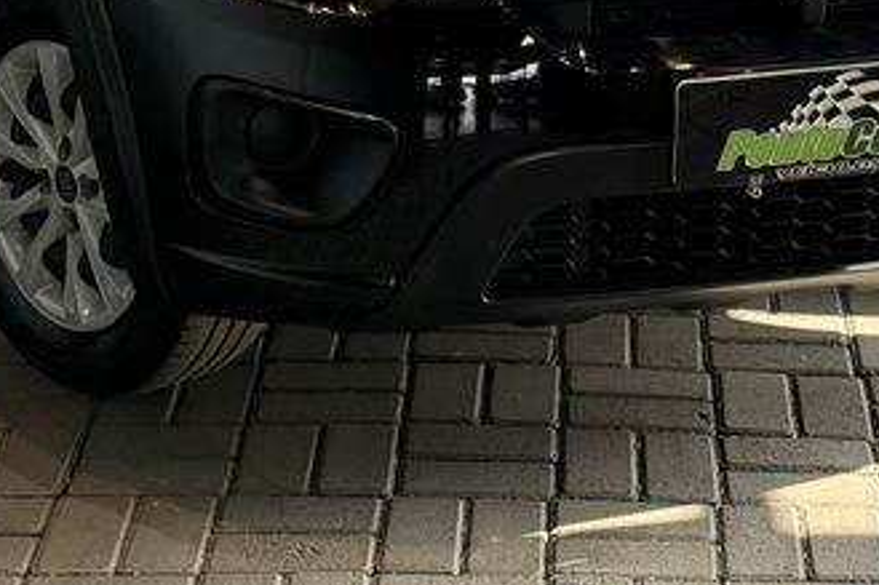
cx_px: 449
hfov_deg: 16.7
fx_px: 3002
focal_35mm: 123
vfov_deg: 10.9
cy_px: -187
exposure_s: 1/242
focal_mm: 6.76
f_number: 1.78
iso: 160
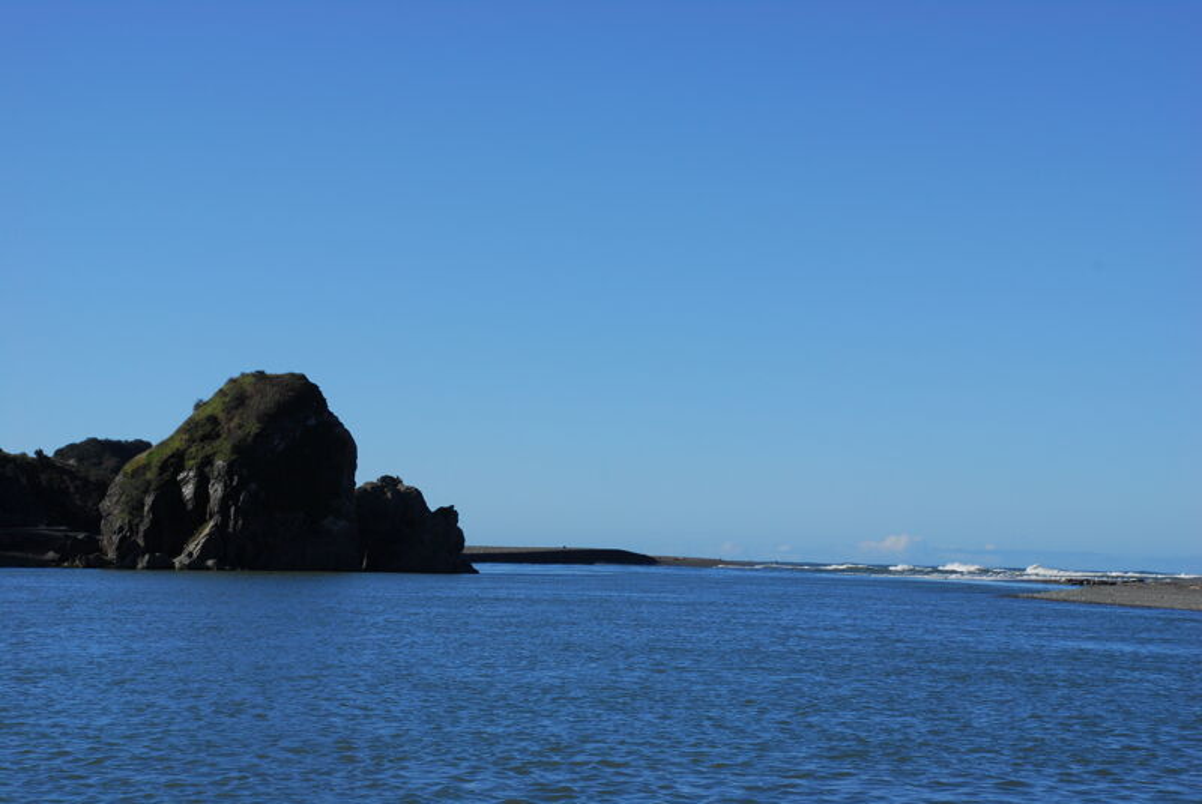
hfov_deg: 23.4
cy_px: 402
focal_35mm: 87
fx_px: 2907
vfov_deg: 15.7
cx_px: 601
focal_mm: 58
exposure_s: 1/320
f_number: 10
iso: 160
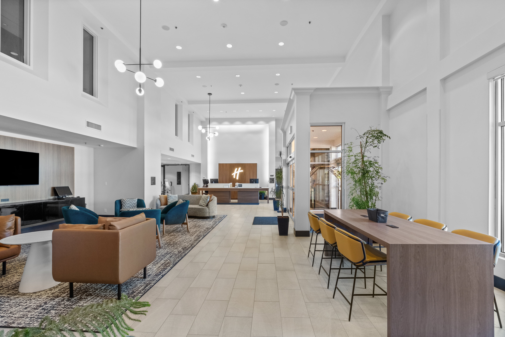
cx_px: 252
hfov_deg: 100.4
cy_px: 168
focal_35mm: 15
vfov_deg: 77.3
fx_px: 210
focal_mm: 10
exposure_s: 1/4
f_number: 11
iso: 640
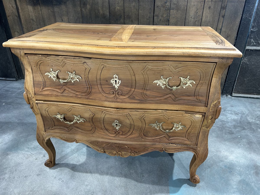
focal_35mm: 26
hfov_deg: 67.3
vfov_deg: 53.1
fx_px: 195
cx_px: 130
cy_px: 98
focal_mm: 5.7
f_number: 1.5
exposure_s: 1/50
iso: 80
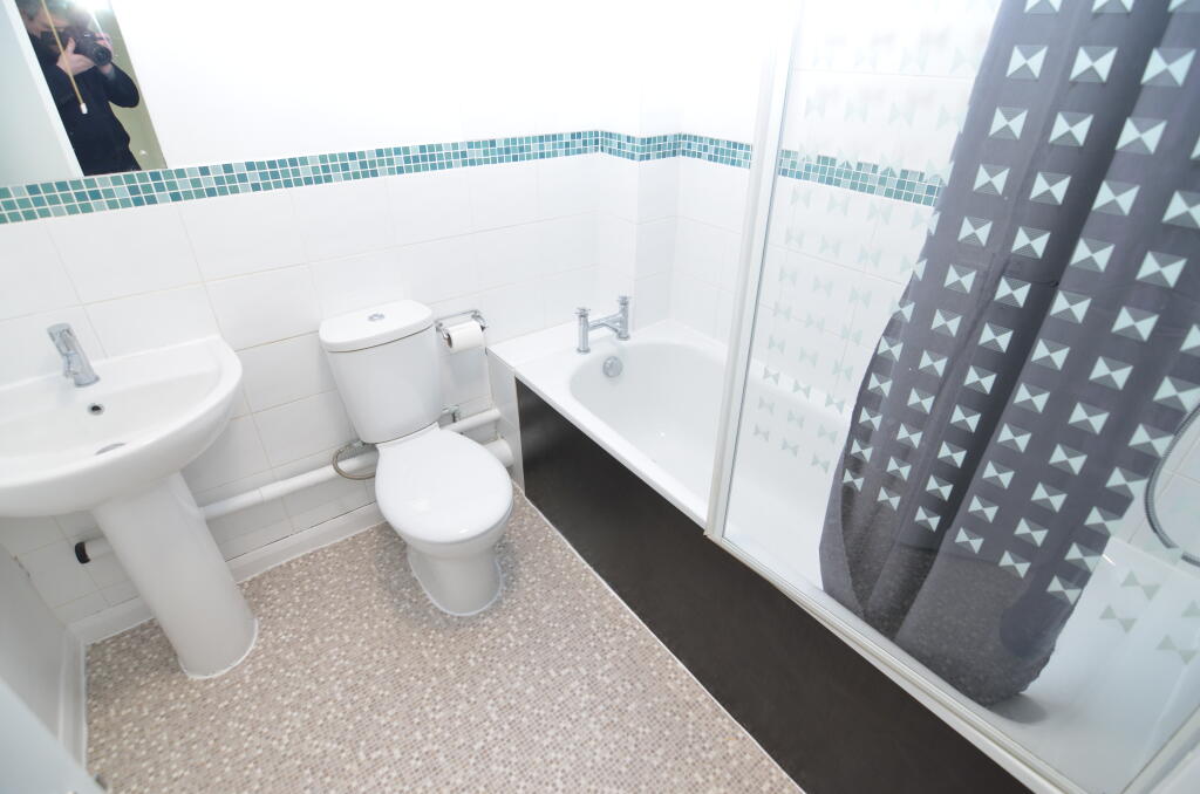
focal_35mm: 16
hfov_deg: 95.1
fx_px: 549
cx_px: 600
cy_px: 397
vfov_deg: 71.8
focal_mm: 11
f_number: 4
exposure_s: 1/60
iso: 500
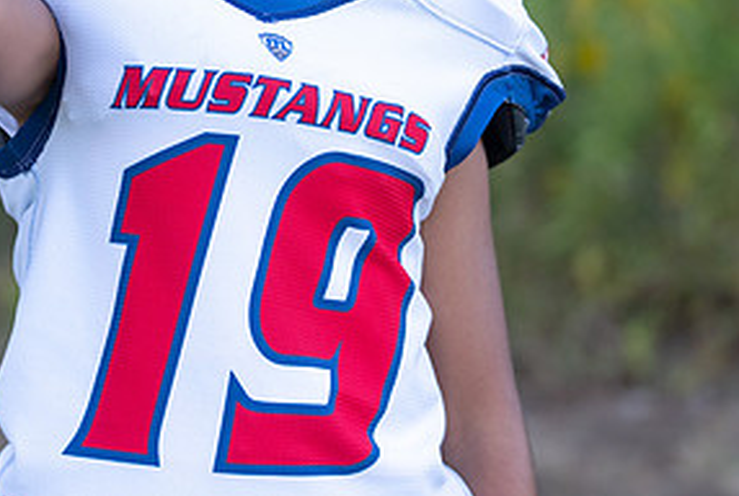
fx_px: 3600
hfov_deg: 11.7
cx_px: 208
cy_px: 27
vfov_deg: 7.9
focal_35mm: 175
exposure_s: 1/320
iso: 320
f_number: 2.8
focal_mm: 82
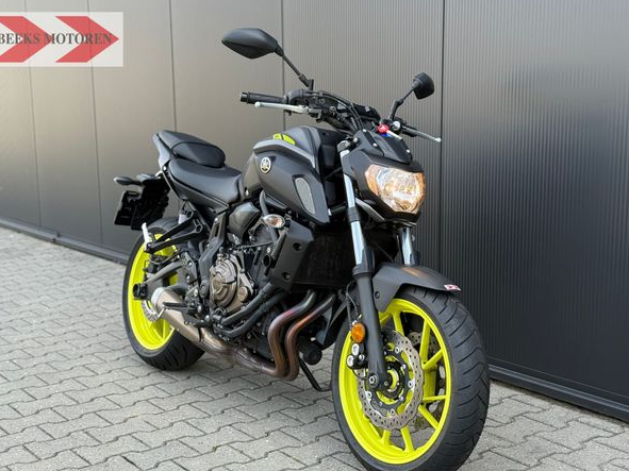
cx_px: 309
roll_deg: +1.0
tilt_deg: -9.3
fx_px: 945
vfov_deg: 28.0
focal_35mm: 52
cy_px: 251
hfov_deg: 36.8
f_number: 1.78
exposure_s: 1/484
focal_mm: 6.76
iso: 100
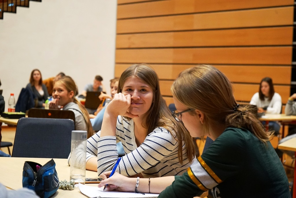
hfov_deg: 28.8
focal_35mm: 70
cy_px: 99
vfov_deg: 19.5
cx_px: 148
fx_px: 576
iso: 8000
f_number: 5.6
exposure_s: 1/160
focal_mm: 70
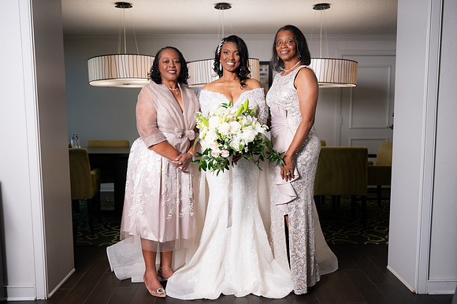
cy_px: 169
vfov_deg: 37.3
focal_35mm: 35
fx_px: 450
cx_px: 231
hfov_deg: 53.8
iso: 500
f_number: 2.8
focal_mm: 29.5
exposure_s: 1/250
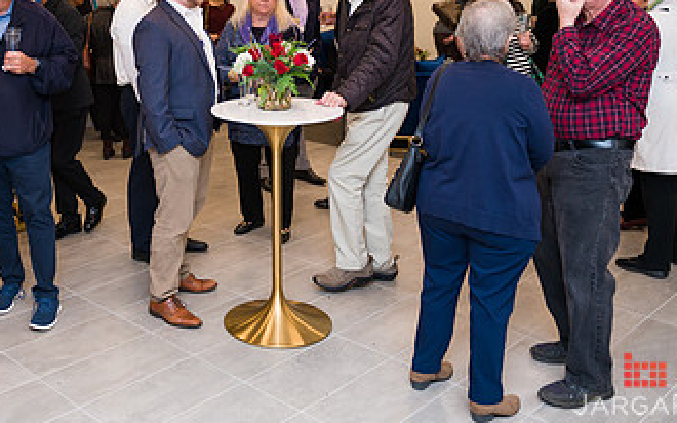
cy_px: 64
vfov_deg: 28.9
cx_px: 174
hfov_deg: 44.8
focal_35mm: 43
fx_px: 793
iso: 400
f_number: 3.2
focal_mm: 24
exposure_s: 1/200
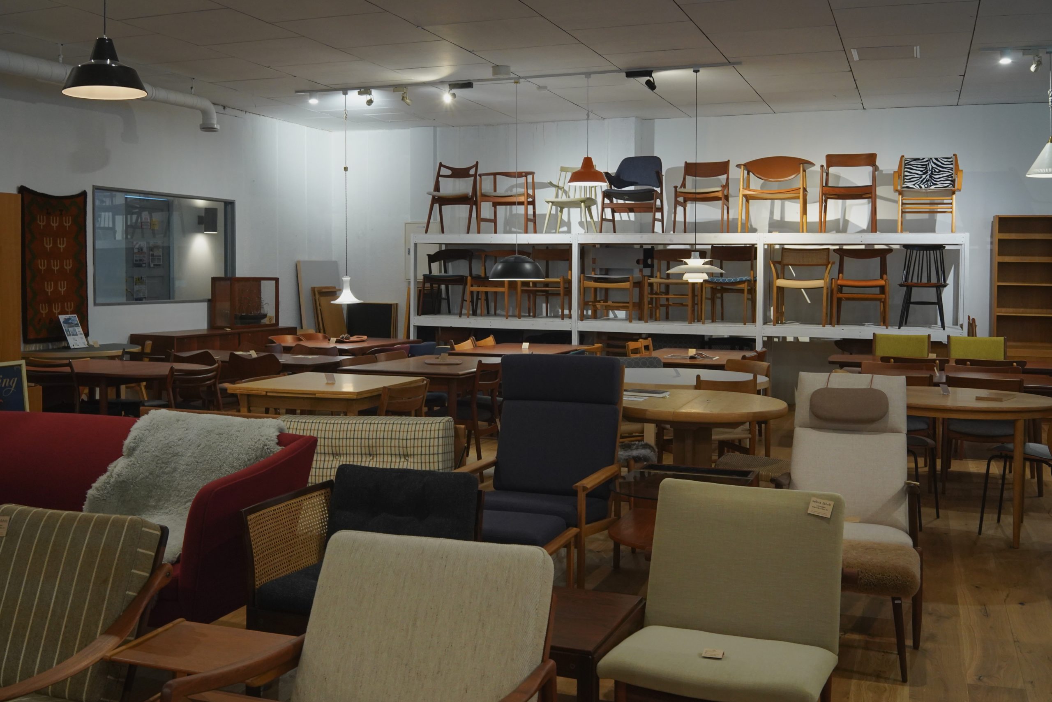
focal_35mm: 35
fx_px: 1023
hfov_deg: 54.4
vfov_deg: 37.9
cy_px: 351
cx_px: 526
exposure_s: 1/25
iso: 2500
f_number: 9
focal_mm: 35
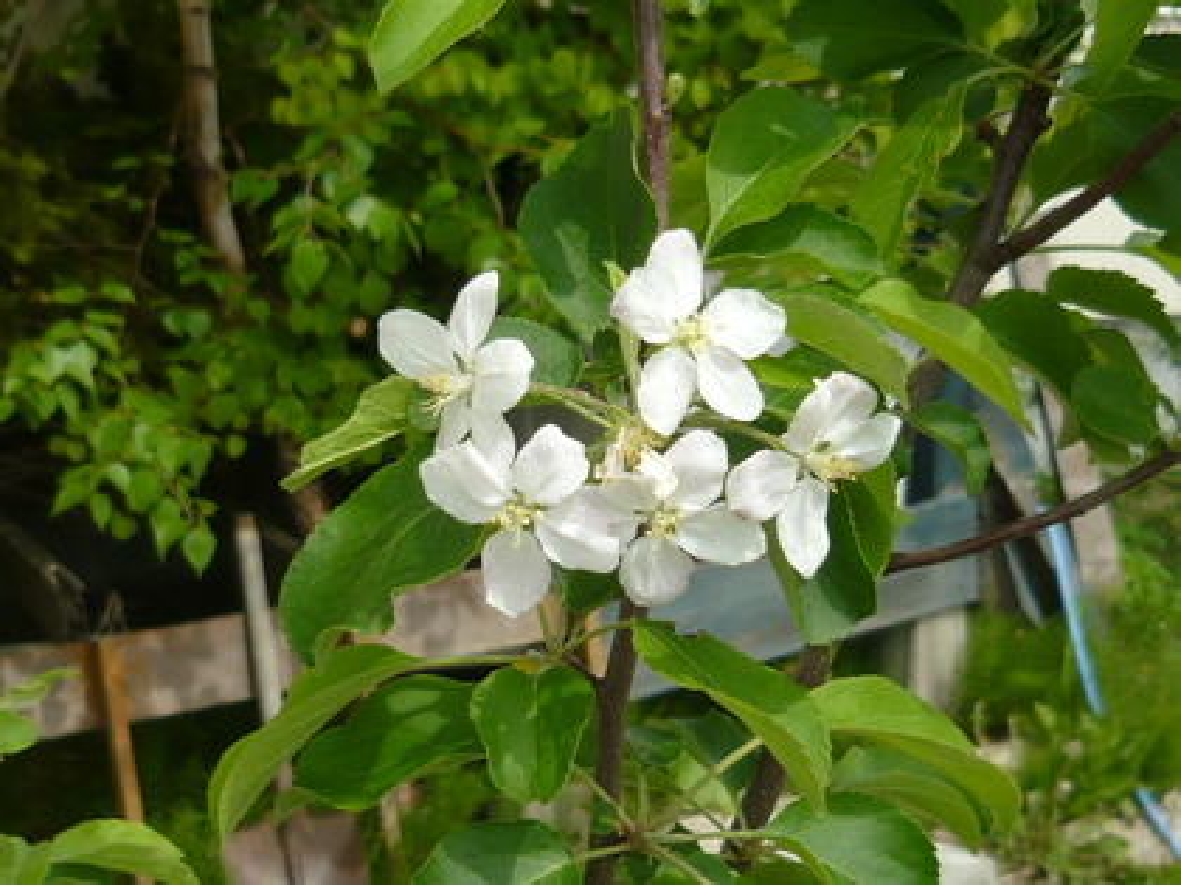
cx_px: 590
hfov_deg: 31.7
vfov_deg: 24.0
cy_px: 442
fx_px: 2081
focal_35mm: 61
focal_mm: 6.3
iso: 100
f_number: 2.9
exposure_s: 1/800
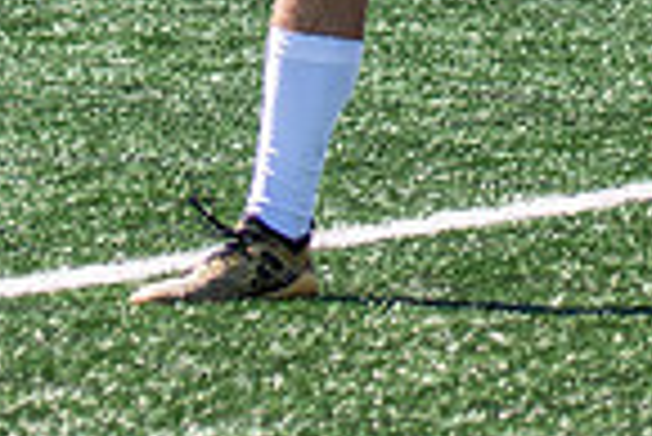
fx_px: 13415
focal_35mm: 740
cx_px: 557
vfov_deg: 1.9
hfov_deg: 2.8
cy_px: -514
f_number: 2.8
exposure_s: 1/2000
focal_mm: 75
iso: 160
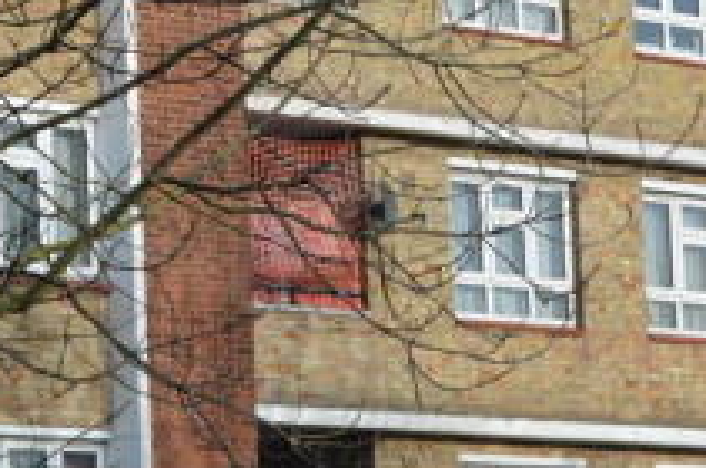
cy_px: 318
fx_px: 5024
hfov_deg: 8.0
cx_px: 415
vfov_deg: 5.3
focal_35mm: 257
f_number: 7.1
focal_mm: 55
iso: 100
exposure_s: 1/200
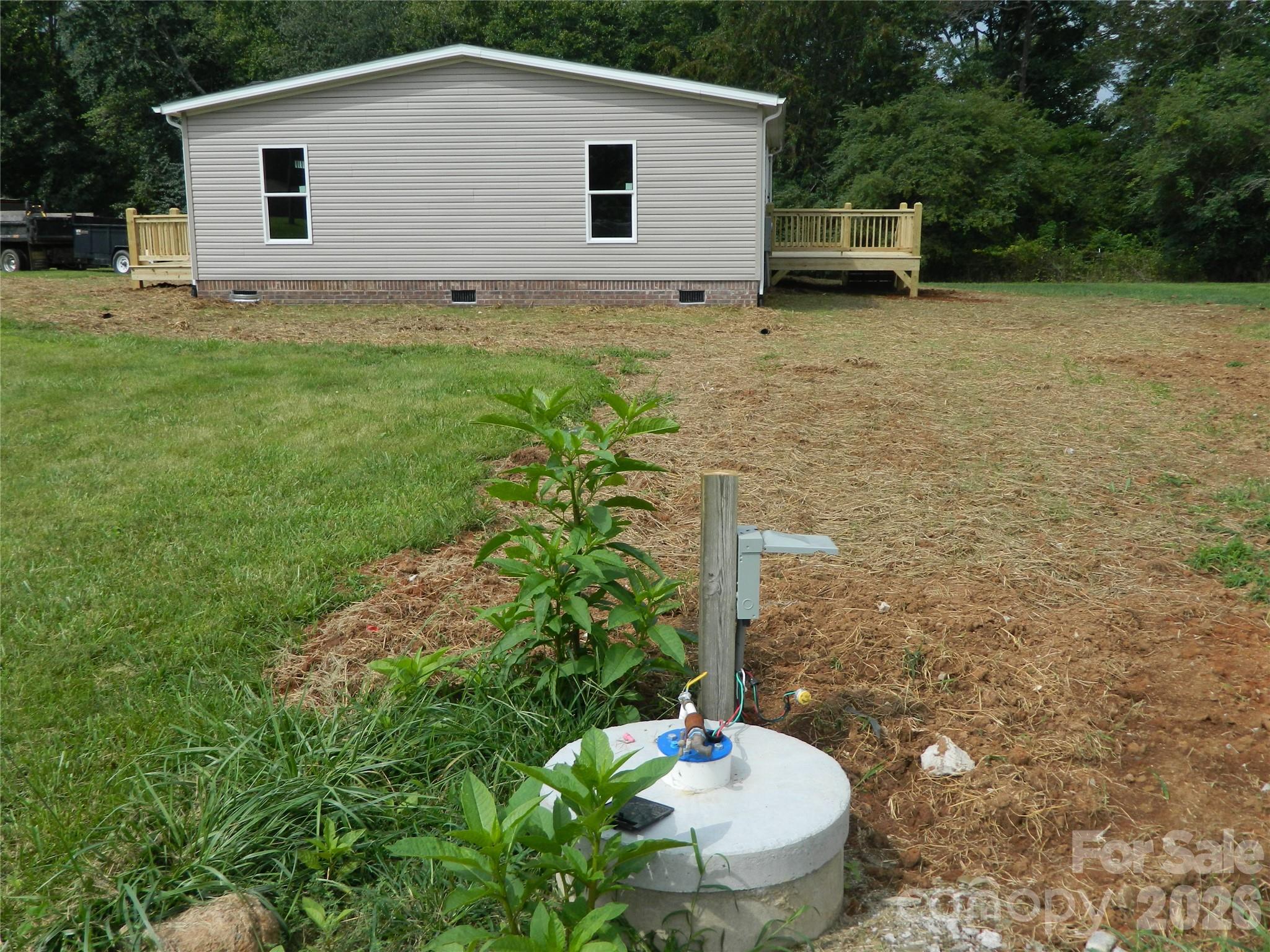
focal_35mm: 35
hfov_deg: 52.6
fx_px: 1284
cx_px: 635
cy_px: 476
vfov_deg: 40.7
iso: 80
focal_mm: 6.2
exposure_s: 1/200
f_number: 9.4
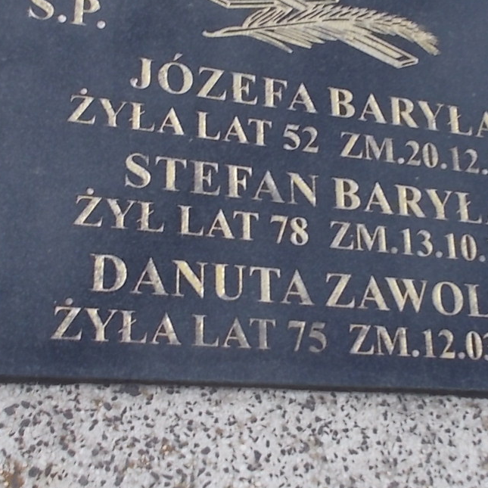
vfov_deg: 29.8
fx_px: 909
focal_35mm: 57
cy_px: 148
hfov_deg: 29.9
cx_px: 304
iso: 80
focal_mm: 4.6
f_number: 8
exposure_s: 1/125
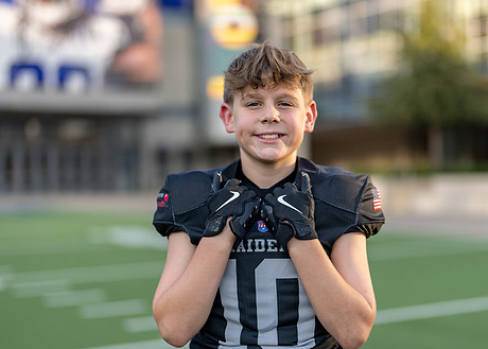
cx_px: 268
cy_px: 199
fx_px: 915
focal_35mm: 66
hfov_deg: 29.8
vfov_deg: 21.6
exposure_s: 1/2000
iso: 100
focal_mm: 50
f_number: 1.2
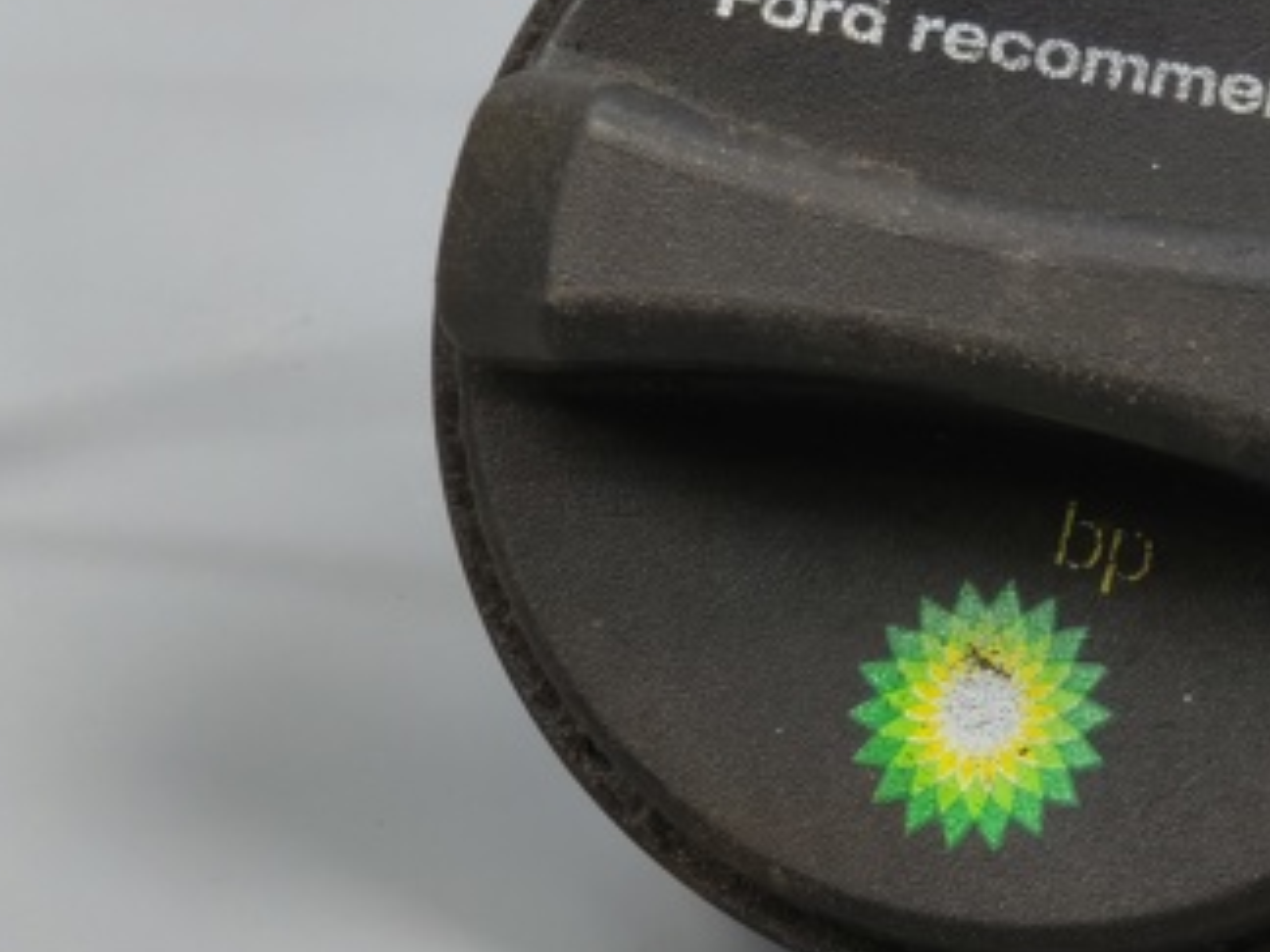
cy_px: 188
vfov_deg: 3.3
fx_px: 16656
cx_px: 666
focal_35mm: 454
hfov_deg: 4.4
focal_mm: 17.27
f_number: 3
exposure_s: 1/100
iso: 500
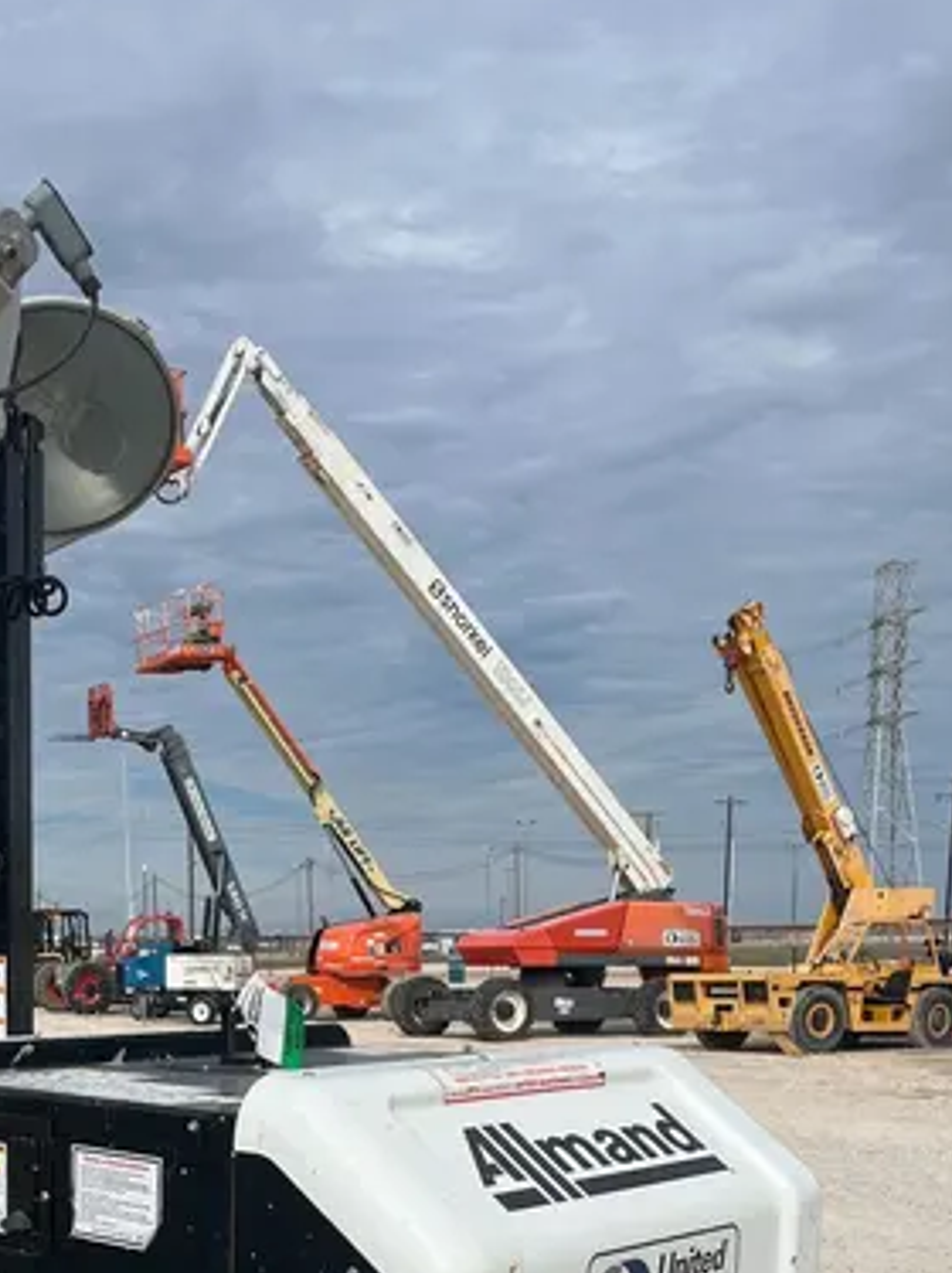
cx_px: 221
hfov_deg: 28.1
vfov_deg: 34.6
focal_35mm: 51
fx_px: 1872
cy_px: 1224
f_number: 1.6
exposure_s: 1/5556
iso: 50
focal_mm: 5.1
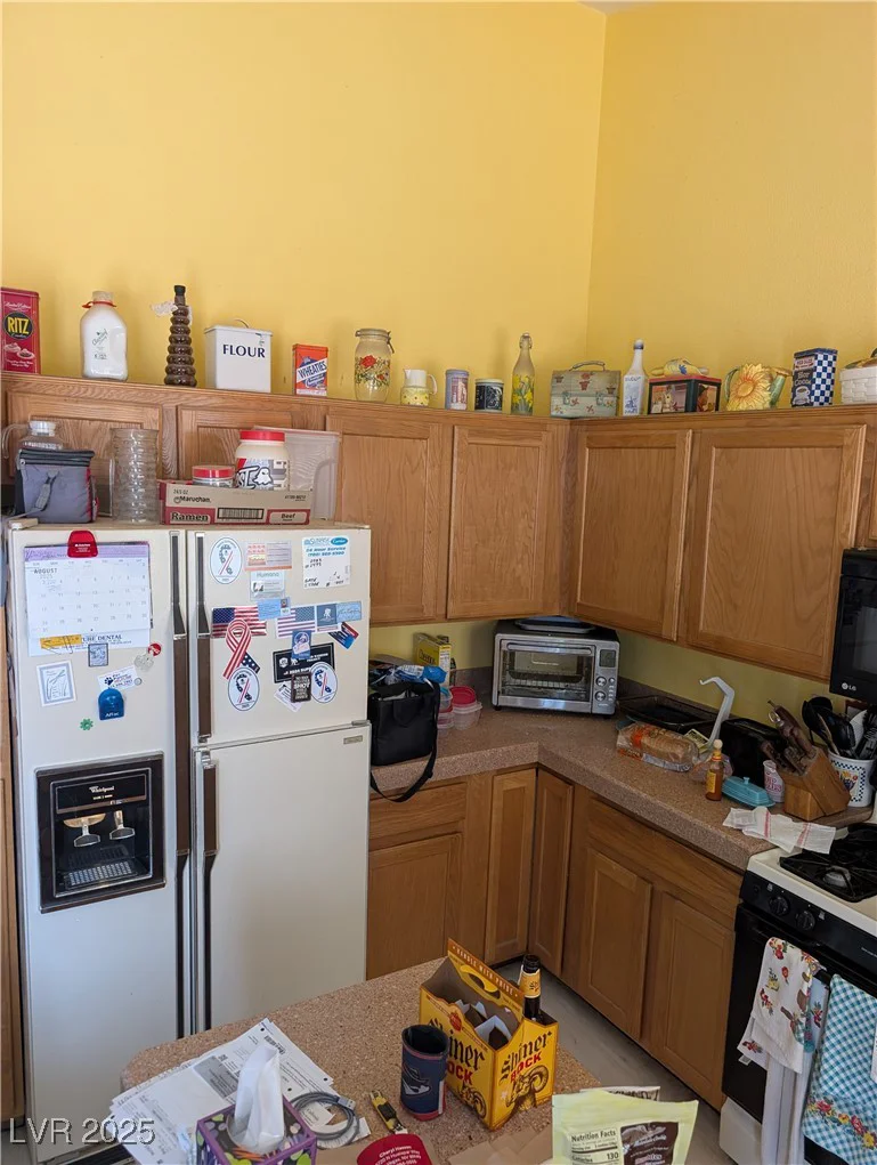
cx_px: 438
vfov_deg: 71.5
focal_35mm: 24
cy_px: 582
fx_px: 809
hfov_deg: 56.9
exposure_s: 1/240
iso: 1058
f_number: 1.68
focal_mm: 6.9
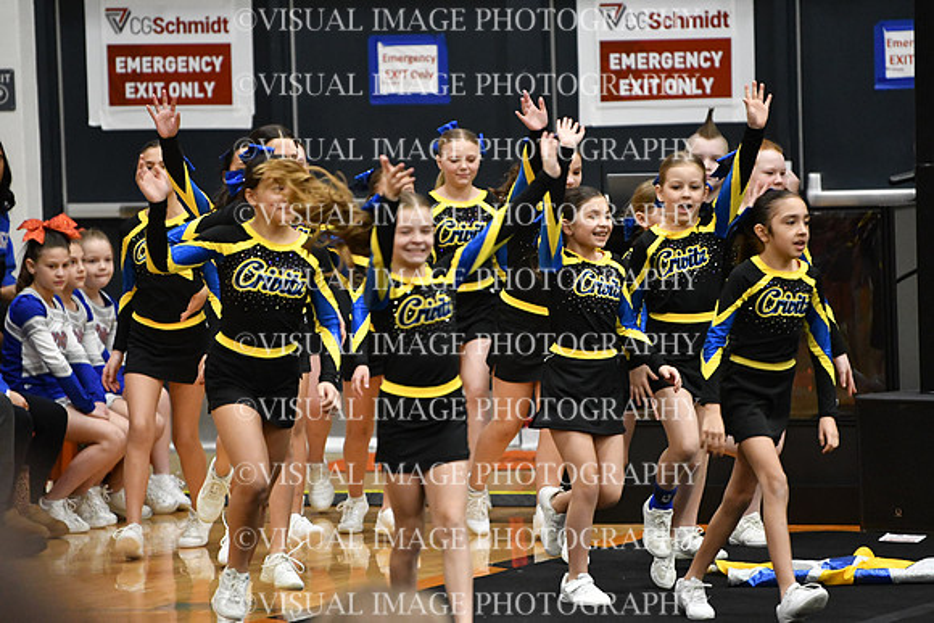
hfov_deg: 6.9
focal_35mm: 300
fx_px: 7785
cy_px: 312
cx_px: 467
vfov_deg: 4.6
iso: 5000
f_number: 2.8
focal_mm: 200
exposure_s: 1/800
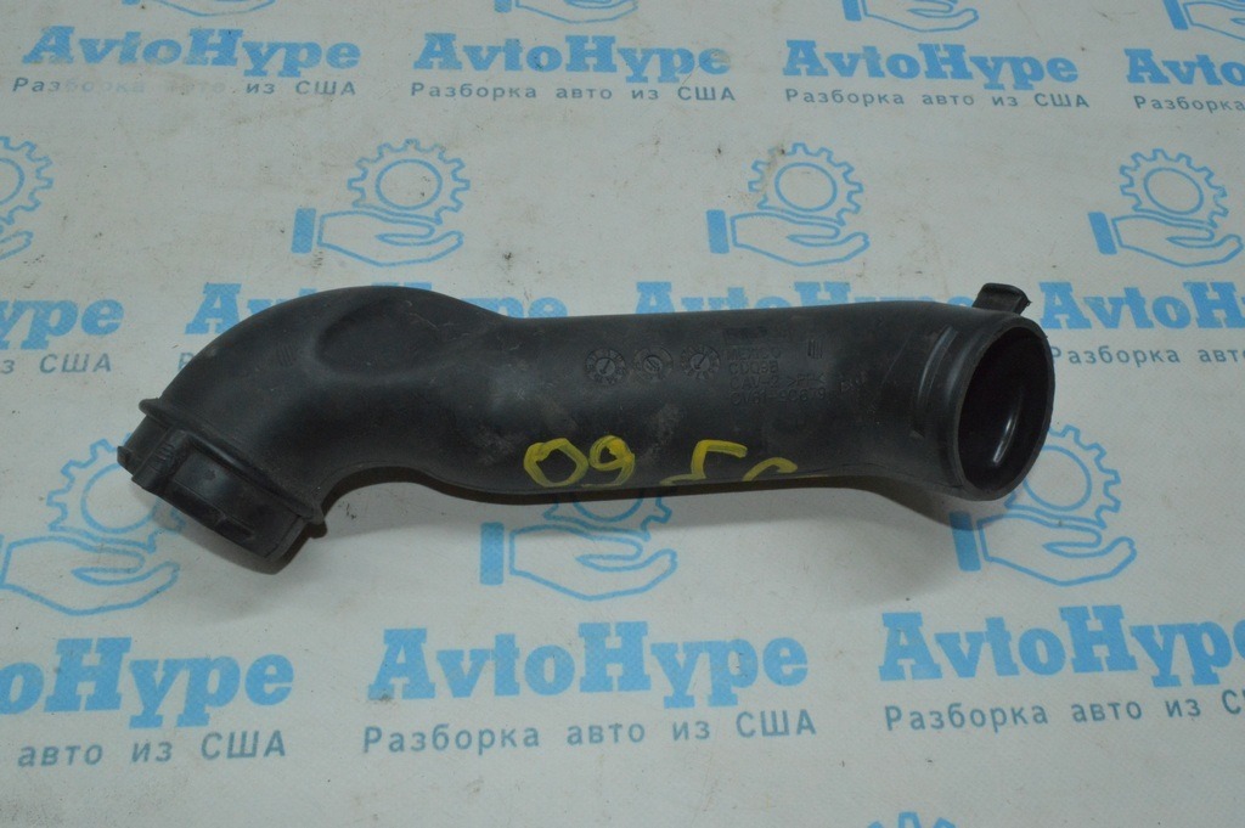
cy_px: 414
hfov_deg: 62.0
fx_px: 1037
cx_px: 622
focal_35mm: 30
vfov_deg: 43.5
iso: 3200
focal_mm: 20
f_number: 25
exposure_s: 1/40
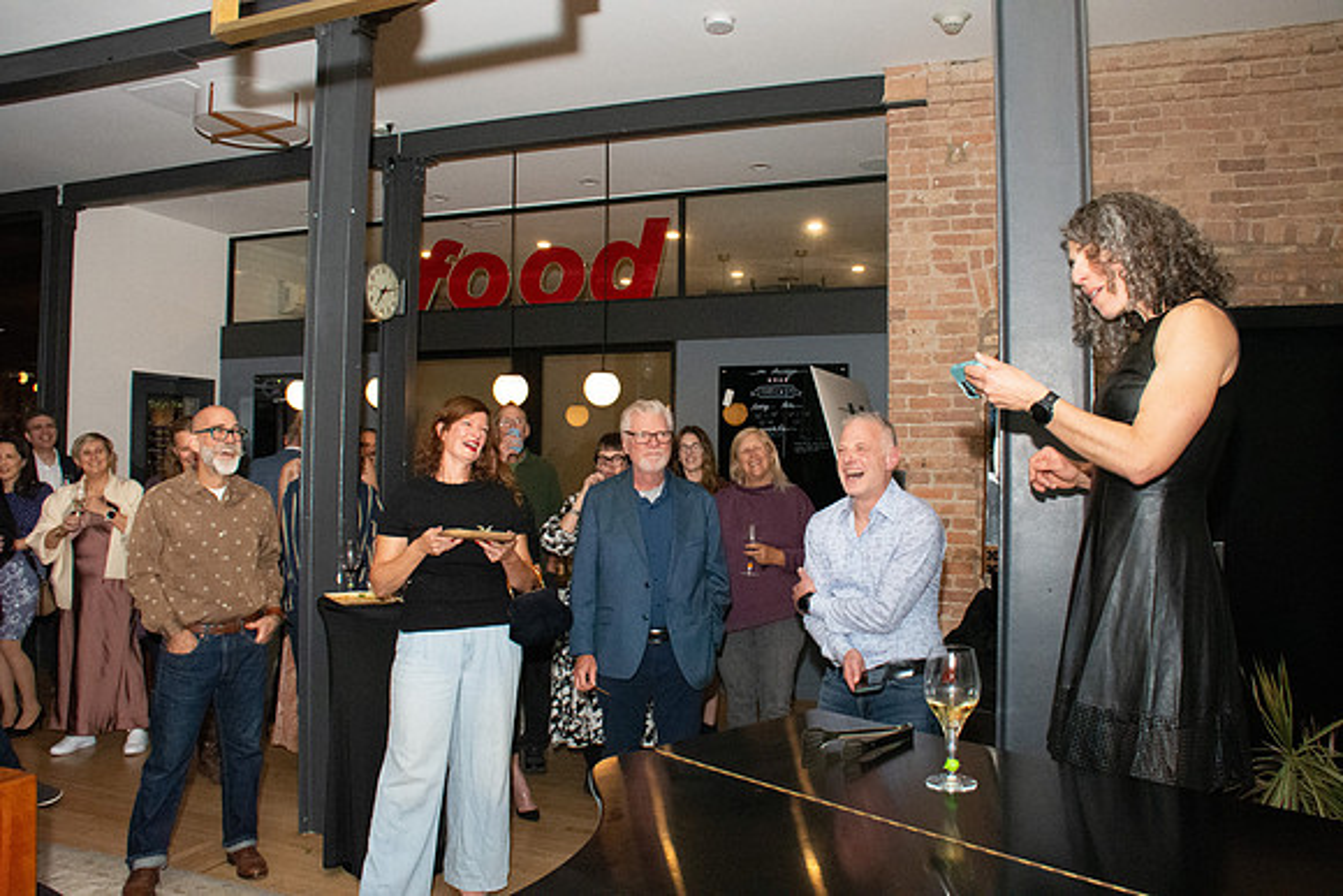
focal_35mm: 27
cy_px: 448
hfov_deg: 67.4
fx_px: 1007
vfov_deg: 48.0
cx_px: 672
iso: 5000
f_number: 10
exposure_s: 1/160
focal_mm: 18
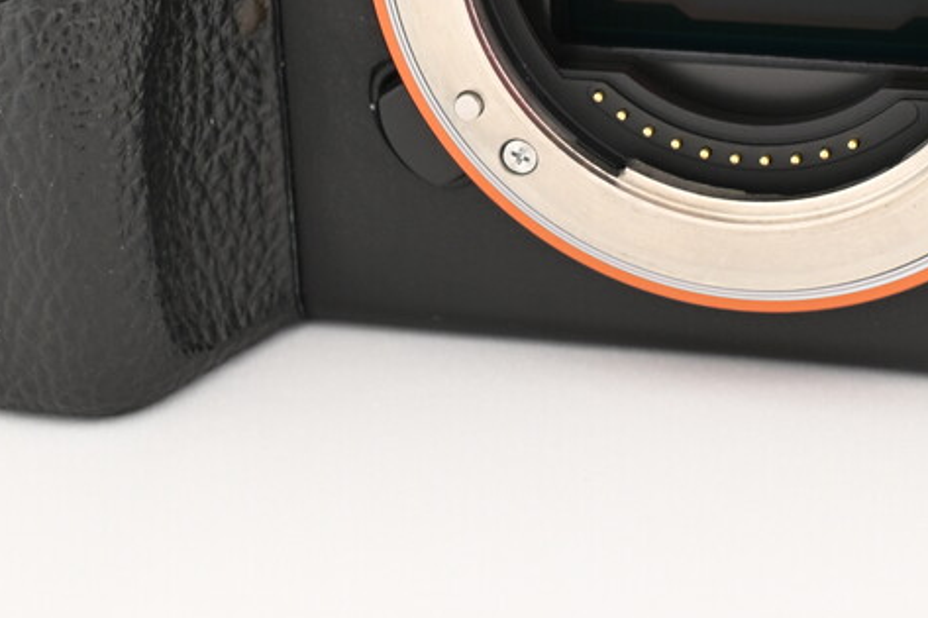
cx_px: 649
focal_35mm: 101
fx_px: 2600
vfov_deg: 13.2
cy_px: -143
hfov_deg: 20.1
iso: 400
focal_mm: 26.5
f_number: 8
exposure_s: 1/5
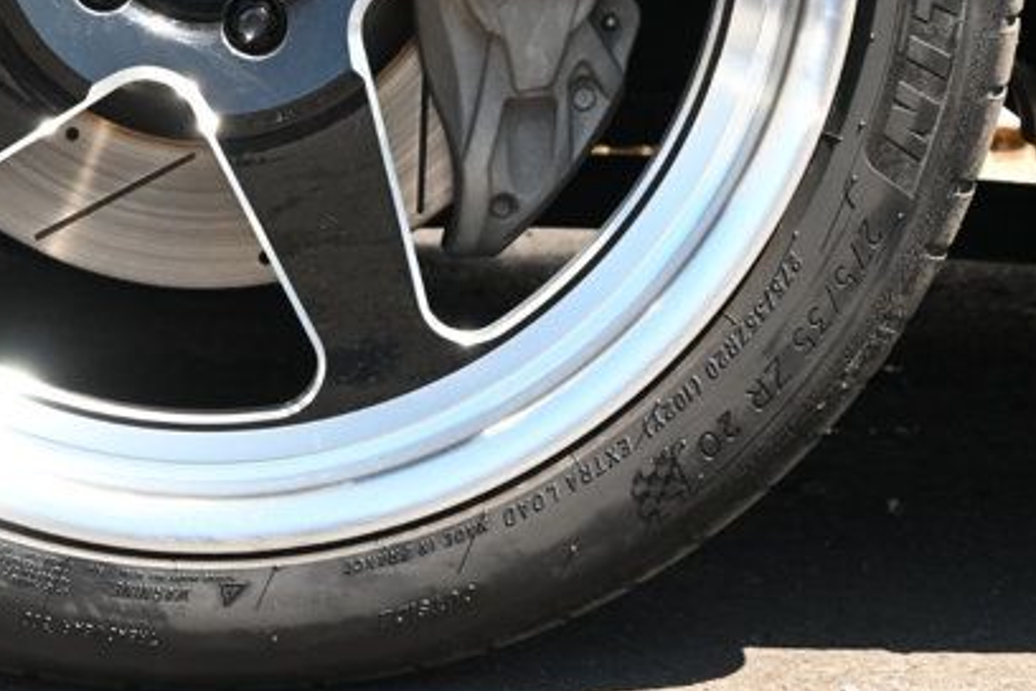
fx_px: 4547
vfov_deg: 8.6
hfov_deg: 12.9
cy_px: -121
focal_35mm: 158
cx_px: 216
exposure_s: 1/250
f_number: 5.6
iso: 320
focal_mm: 42
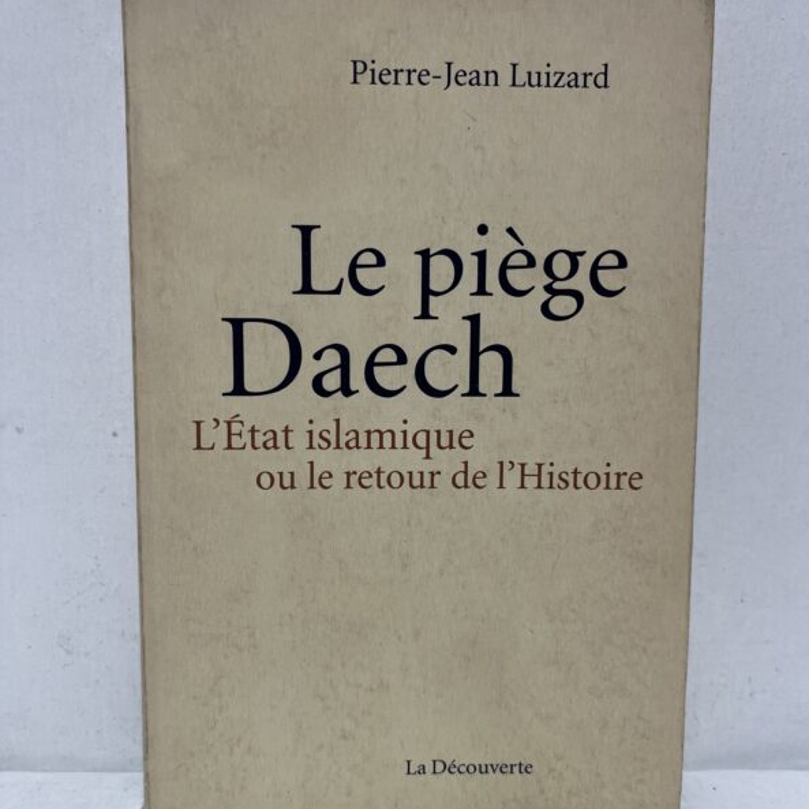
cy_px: 409
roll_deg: -1.3
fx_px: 820
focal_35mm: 31
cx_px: 408
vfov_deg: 52.5
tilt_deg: -11.5
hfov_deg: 52.5
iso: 125
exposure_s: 1/100
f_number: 1.6
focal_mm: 5.1
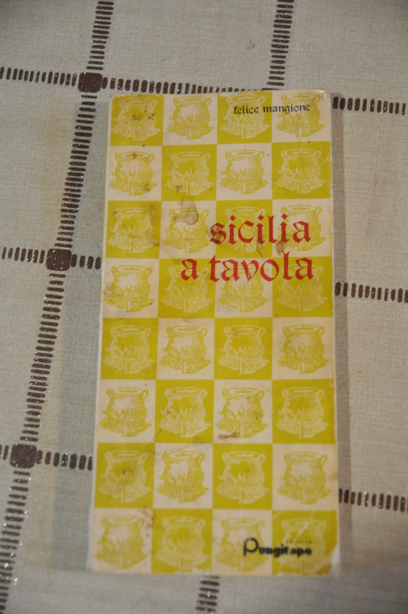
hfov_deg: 25.0
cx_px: 204
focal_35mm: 54
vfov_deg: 36.9
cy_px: 307
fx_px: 920
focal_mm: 36
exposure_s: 1/20
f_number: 2.8
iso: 200
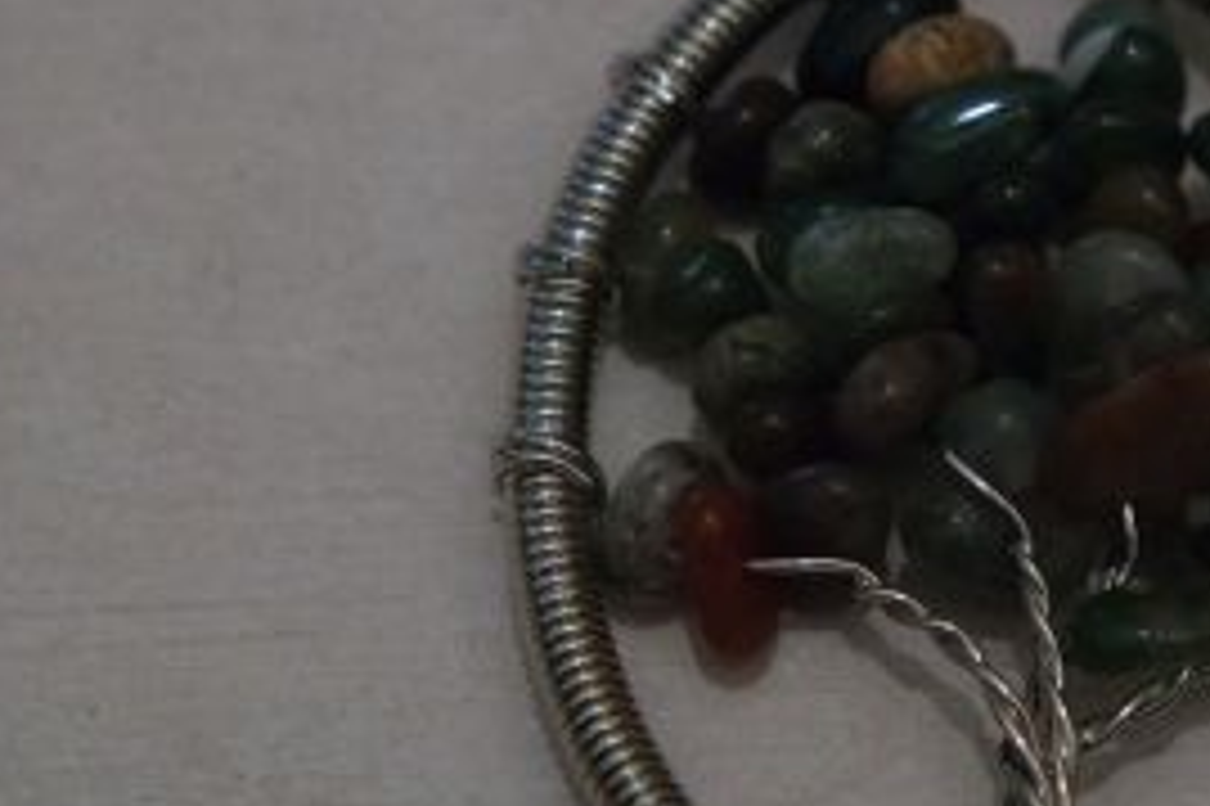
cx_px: 1012
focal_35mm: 172
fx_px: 5777
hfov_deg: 11.9
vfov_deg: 8.0
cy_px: 522
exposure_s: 1/60
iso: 3200
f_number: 5.6
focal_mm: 50
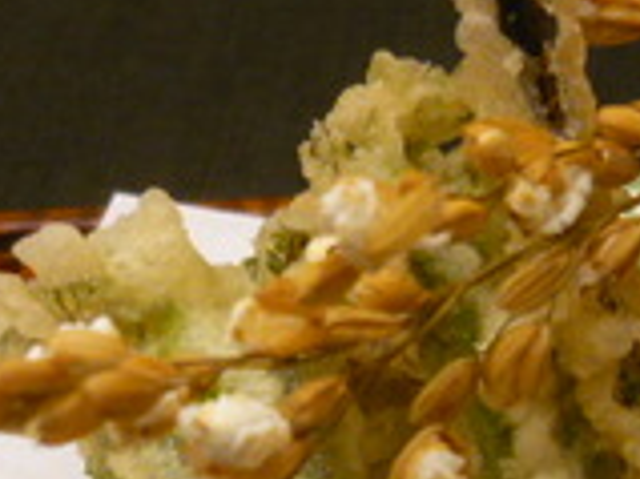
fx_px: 1607
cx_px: 559
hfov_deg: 22.1
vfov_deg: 16.7
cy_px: 449
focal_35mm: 87
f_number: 2.8
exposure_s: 1/20
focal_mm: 5.5
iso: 400
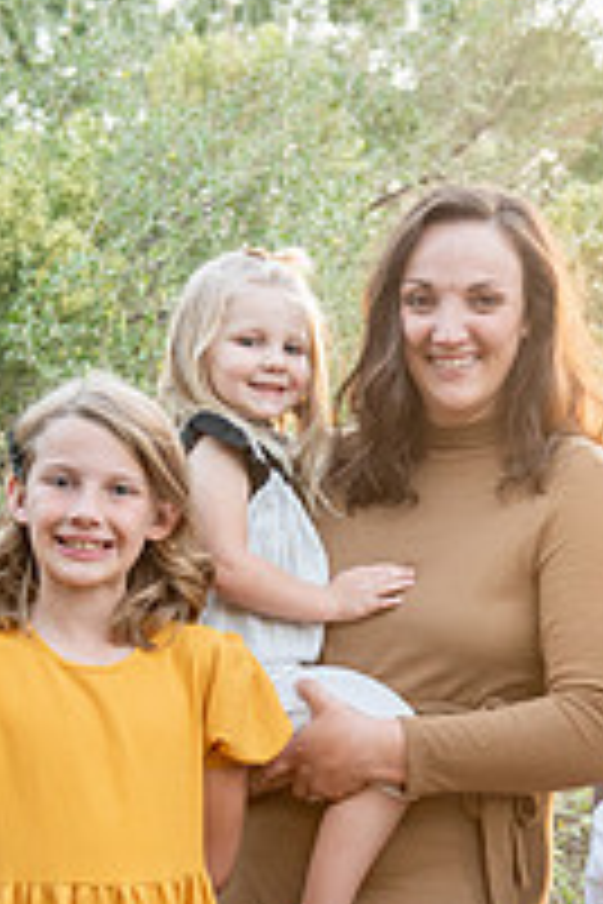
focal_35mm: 94
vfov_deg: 21.3
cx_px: 450
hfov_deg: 14.5
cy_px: 796
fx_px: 2362
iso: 640
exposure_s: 1/250
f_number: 4
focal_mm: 42
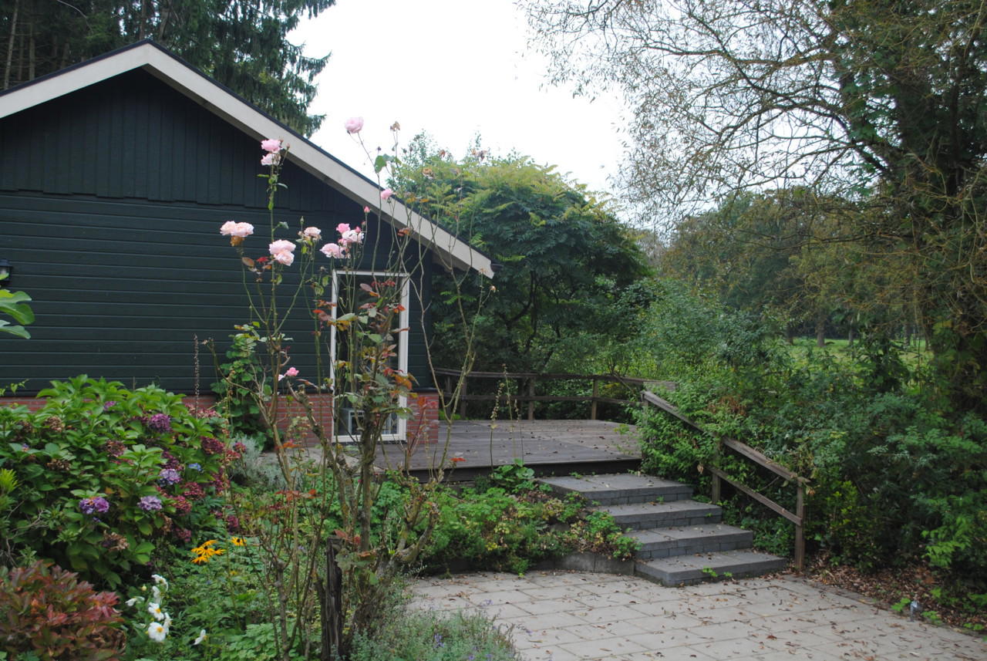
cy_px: 330
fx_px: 1071
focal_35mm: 39
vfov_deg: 34.3
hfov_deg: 49.5
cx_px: 494
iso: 180
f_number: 5.6
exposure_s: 1/125
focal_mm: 26
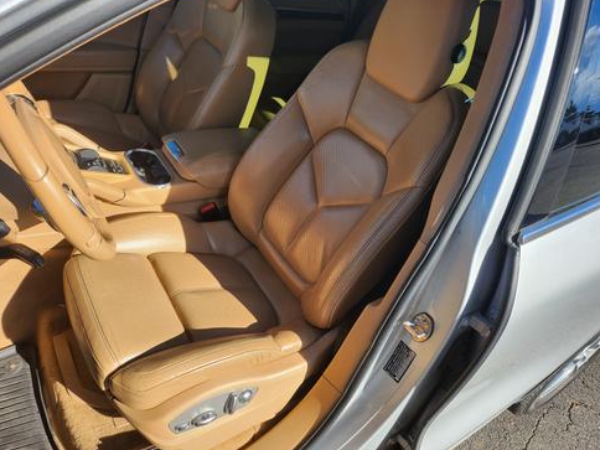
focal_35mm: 25
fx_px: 433
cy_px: 218
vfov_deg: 54.9
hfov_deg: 69.4
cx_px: 296
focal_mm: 5
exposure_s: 1/1542
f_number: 1.8
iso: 50
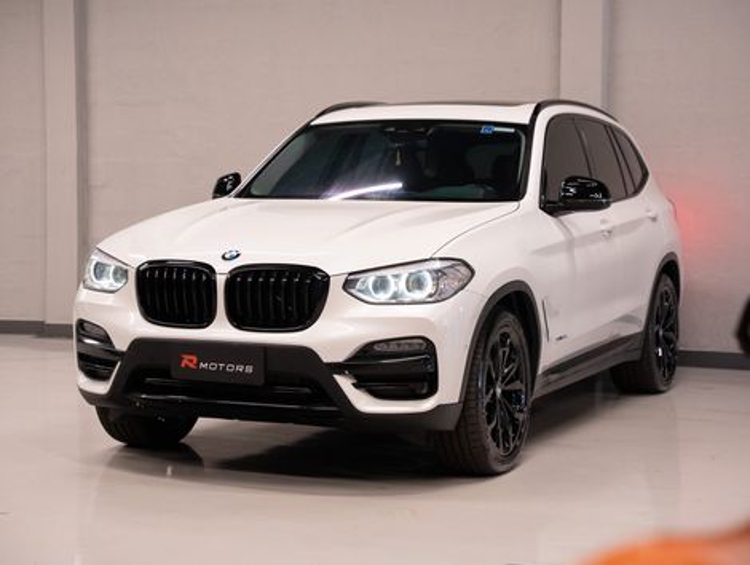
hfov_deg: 25.7
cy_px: 282
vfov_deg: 19.5
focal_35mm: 76
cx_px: 375
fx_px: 1644
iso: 3200
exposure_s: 1/100
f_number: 4
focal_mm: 70
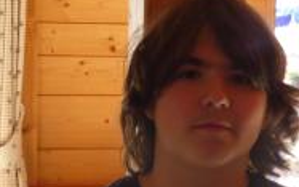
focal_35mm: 150
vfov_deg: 8.7
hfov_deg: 13.9
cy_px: 101
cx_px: 185
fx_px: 1223
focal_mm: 11.9
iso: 320
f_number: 4.2
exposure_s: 1/80
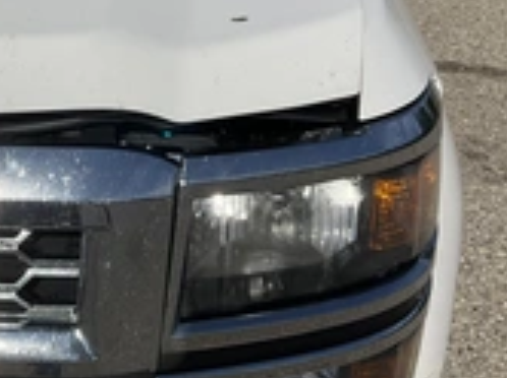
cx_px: 76
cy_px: 162
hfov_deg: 27.1
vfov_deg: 20.9
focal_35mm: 70
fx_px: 1024
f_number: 1.8
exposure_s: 1/6536
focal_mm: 3
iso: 25
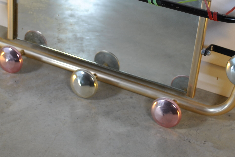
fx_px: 575
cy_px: 12
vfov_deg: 15.4
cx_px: 115
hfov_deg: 23.1
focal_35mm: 88
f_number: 4.5
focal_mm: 28
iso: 100
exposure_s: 1/60
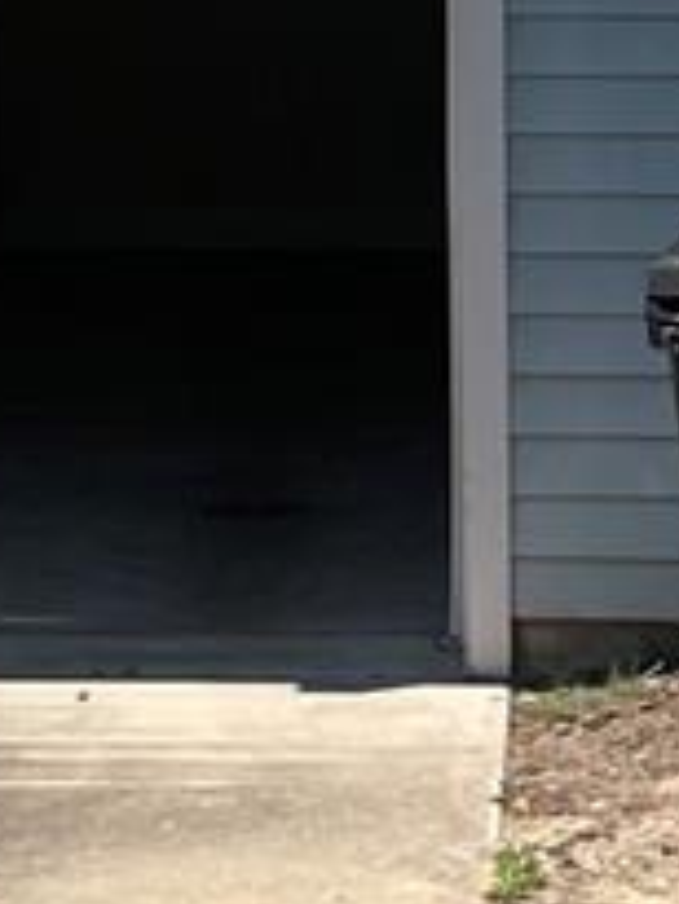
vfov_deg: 9.6
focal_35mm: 195
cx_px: 146
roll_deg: +0.7
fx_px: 5095
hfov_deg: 7.6
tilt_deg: +7.0
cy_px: -781
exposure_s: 1/3300
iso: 32
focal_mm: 4.2
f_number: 1.6
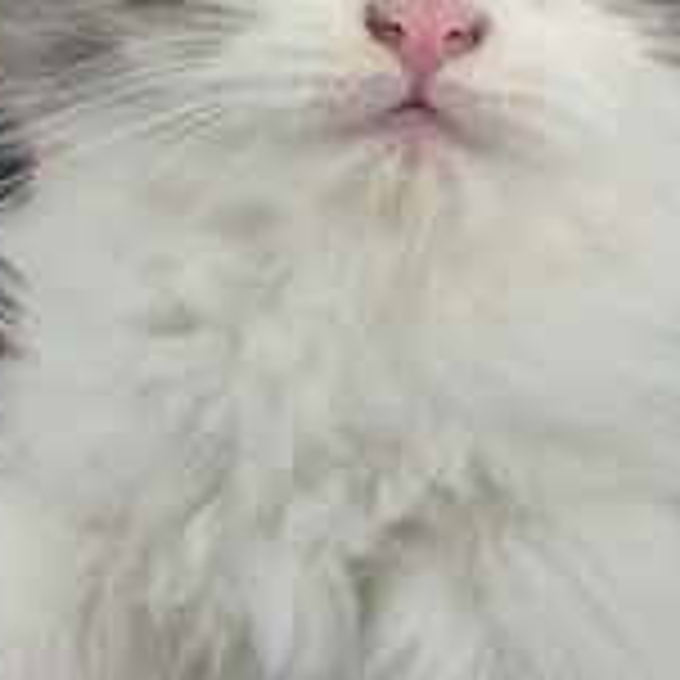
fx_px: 1200
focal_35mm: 54
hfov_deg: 30.9
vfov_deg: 26.5
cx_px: 536
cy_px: -216
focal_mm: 5.4
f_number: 1.8
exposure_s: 1/100
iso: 250
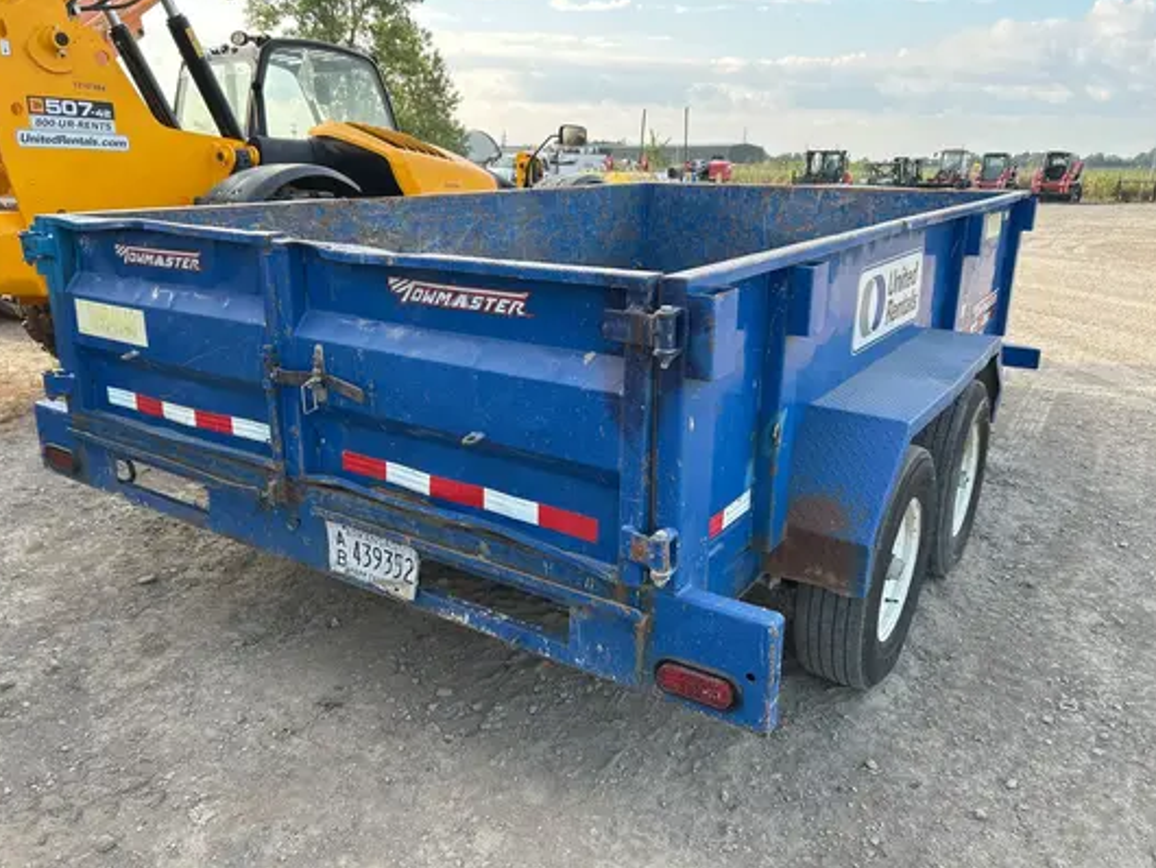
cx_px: 567
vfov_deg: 51.4
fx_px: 902
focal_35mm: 27
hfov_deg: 65.3
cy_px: 420
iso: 50
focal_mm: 5.7
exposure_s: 1/572
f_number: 1.5
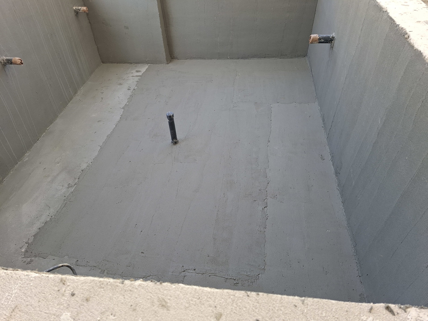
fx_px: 284
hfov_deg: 73.9
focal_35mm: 23
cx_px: 214
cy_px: 160
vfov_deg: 58.9
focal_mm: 5.54
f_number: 1.8
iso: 50
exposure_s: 1/145
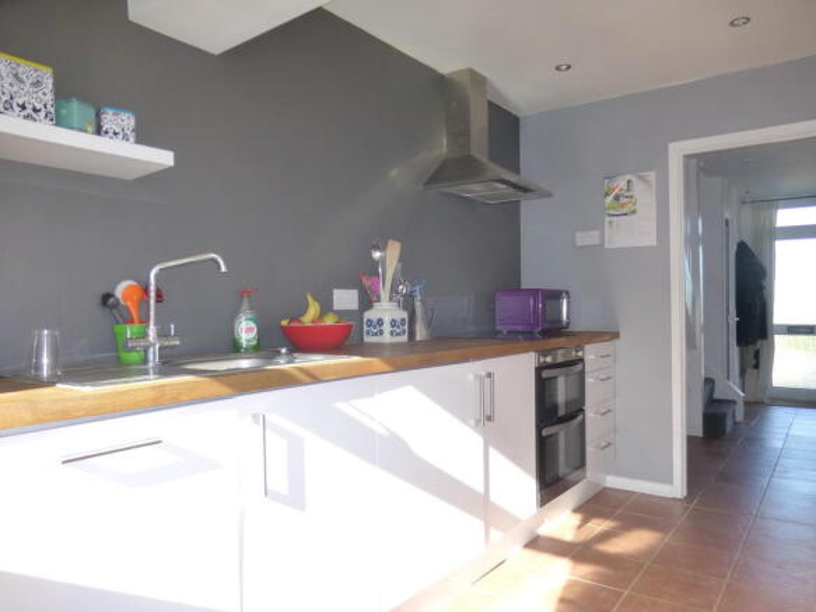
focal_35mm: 24
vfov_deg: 56.8
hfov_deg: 71.6
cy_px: 306
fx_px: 566
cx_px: 408
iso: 100
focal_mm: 4.3
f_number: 3.3
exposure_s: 1/125
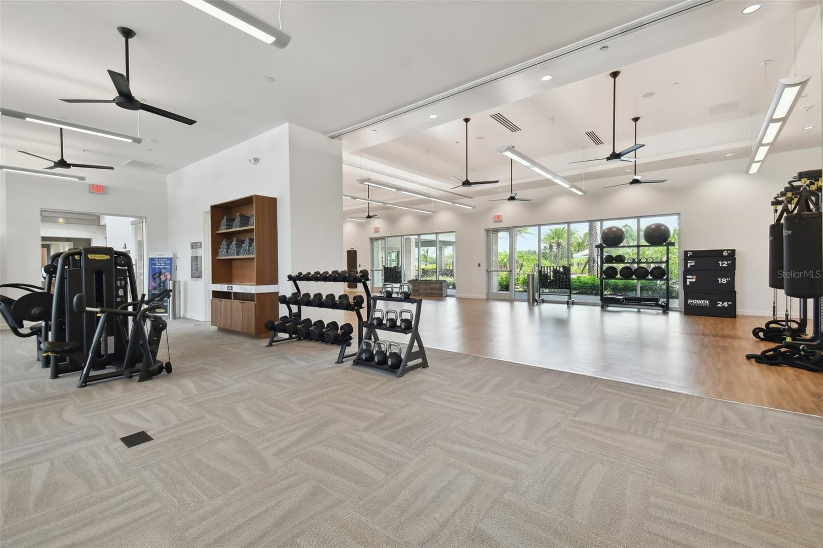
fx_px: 343
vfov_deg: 77.3
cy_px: 274
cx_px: 412
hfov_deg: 100.4
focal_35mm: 15
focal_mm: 10
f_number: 7.1
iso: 100
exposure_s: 1/25
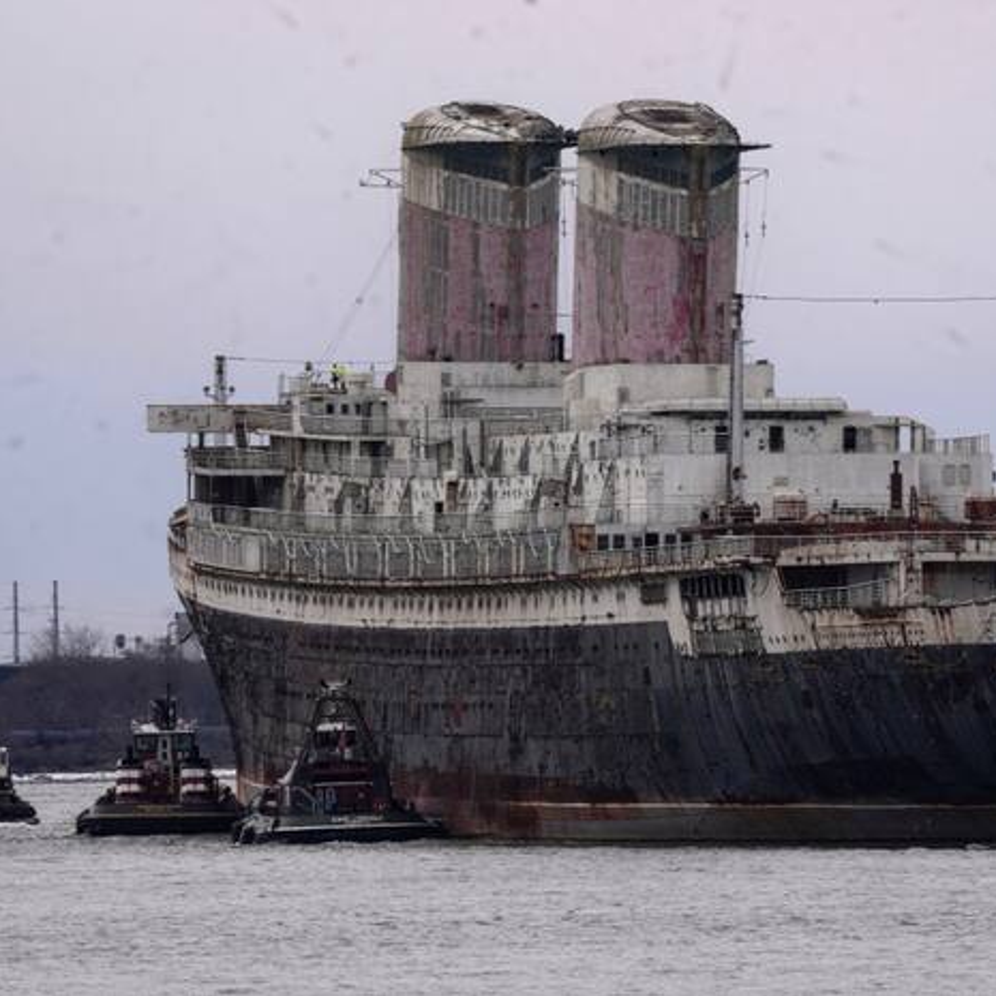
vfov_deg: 3.4
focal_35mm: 512
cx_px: 608
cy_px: 498
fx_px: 16667
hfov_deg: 3.4
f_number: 11
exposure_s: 1/160
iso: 100
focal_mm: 400
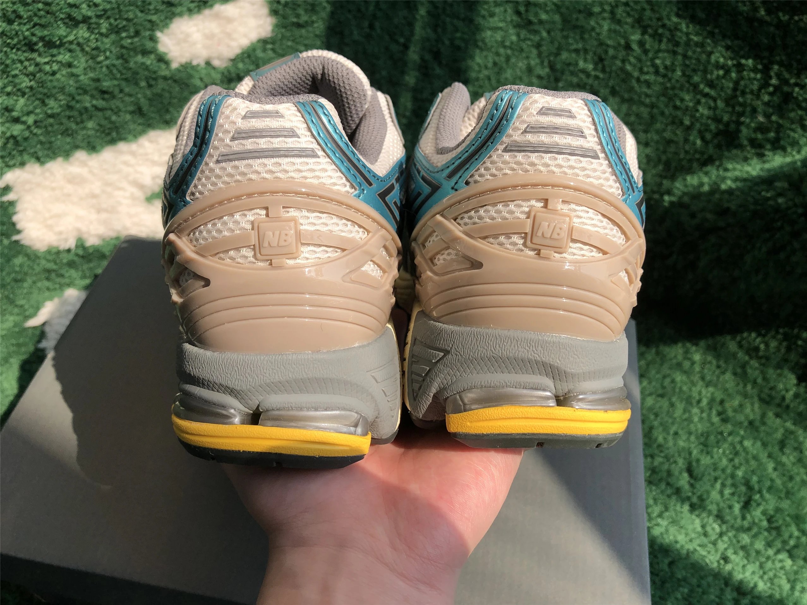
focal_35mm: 28
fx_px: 653
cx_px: 404
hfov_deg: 63.4
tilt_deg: -48.7
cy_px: 302
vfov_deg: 49.7
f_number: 1.8
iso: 20
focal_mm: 4
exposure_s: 1/1200
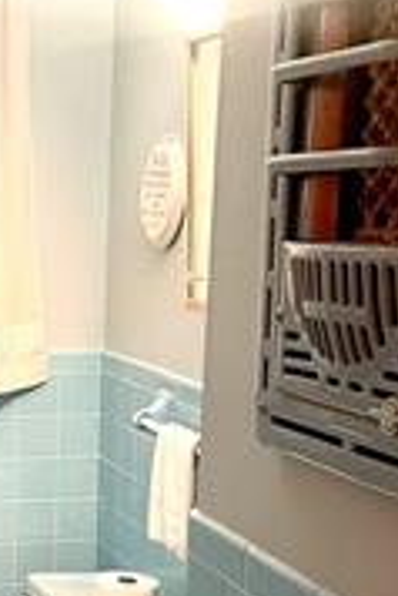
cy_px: 405
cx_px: 17
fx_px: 1208
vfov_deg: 27.5
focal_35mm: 73
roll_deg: -2.1
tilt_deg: -9.3
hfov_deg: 18.3
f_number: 1.6
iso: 320
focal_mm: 4.2
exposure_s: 1/60
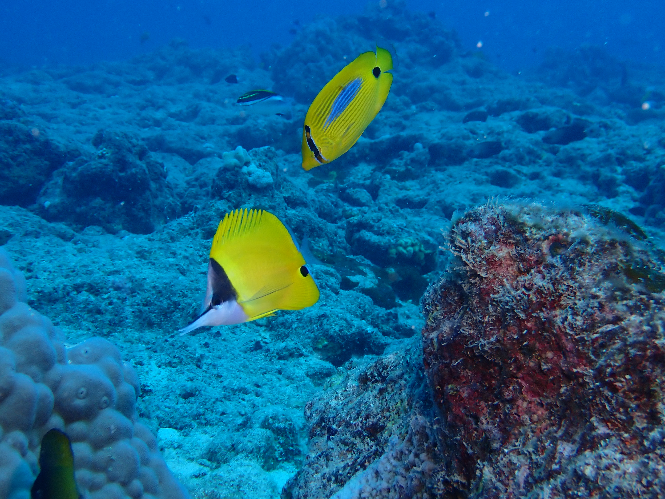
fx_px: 788
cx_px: 332
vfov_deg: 35.1
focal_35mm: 41
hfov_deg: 45.8
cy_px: 250
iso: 125
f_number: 4
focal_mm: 7.31
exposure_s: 1/160
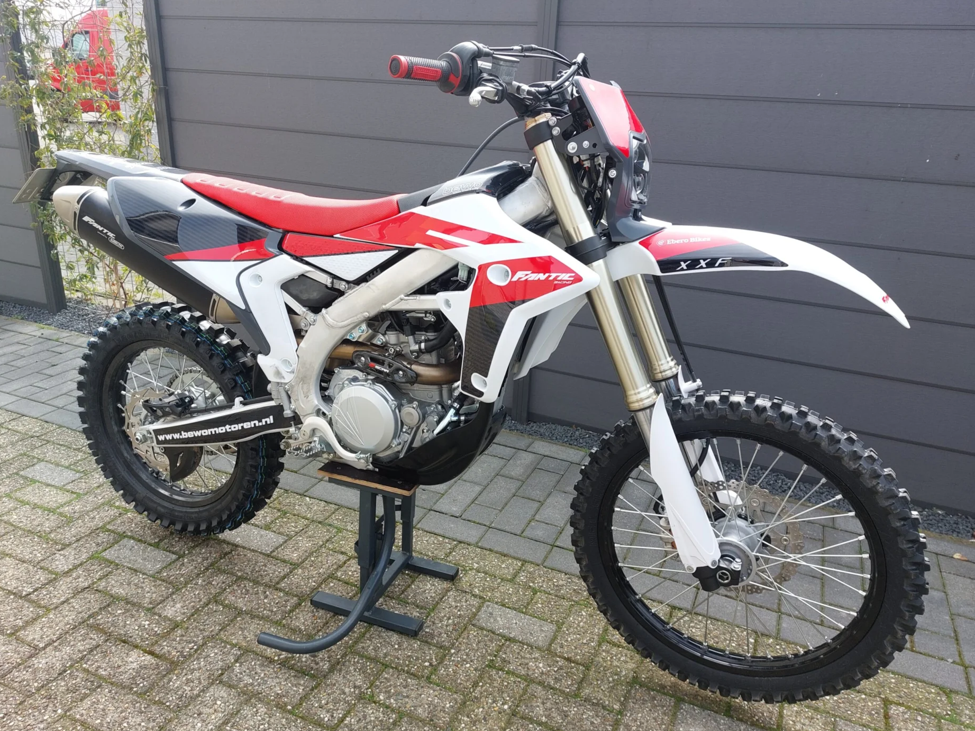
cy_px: 377
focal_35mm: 25
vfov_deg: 54.9
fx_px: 704
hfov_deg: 69.4
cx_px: 480
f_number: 1.8
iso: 25
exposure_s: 1/287
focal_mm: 5.23
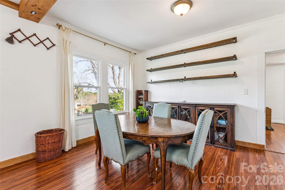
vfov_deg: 73.1
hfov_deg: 96.0
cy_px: 95
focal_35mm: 16
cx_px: 142
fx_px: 128
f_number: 10
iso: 100
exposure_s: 1/2.5
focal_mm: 16.2
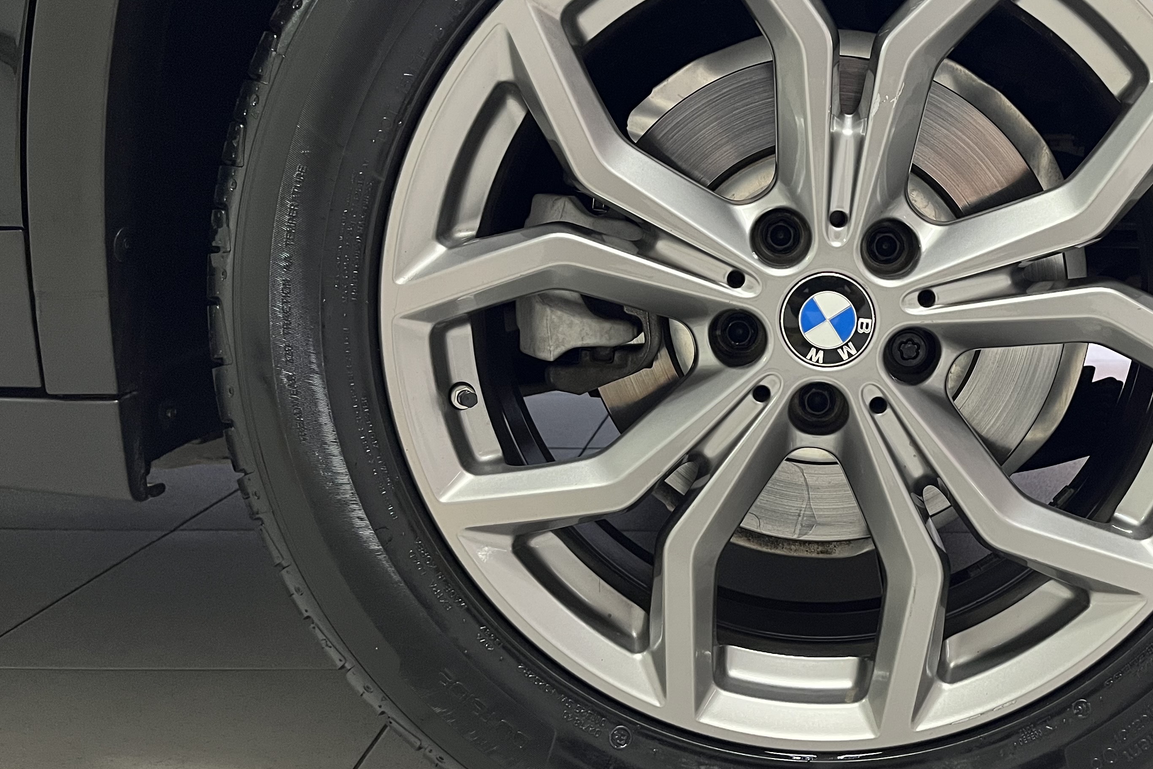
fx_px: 1281
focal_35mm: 40
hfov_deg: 47.3
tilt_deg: -8.3
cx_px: 812
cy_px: 321
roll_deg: -0.5
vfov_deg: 33.3
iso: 500
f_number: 1.6
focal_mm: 5.1
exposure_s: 1/60
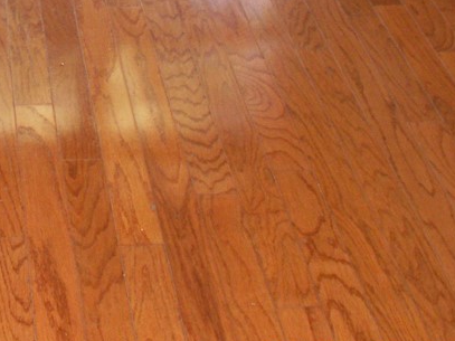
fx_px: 1156
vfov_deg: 16.5
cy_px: 31
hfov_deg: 21.4
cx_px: -6
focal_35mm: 88
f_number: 2.8
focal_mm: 5.86
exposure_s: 1/60
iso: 160
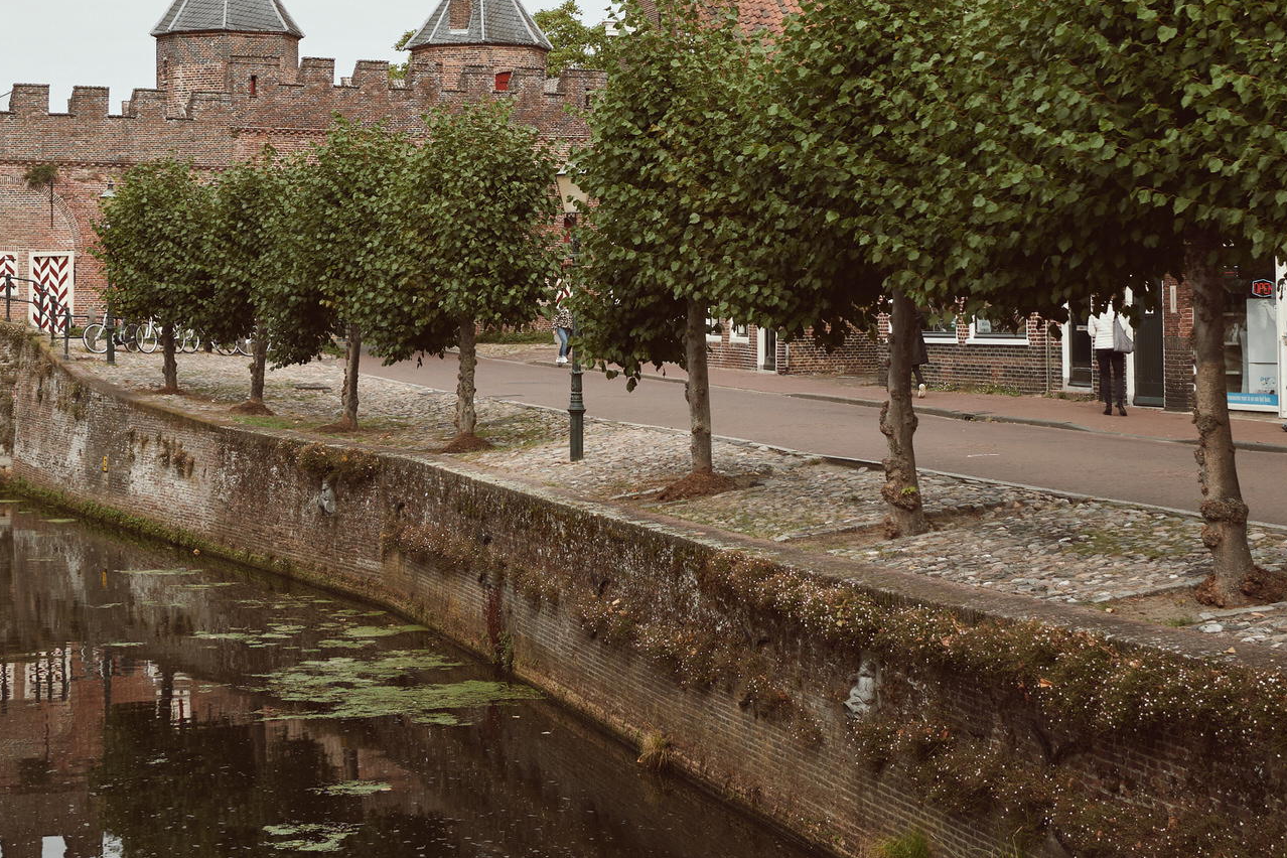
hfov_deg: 28.4
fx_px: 2538
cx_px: 605
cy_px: 134
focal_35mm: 71
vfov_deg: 18.9
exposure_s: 1/4000
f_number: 3.2
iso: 400
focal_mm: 35
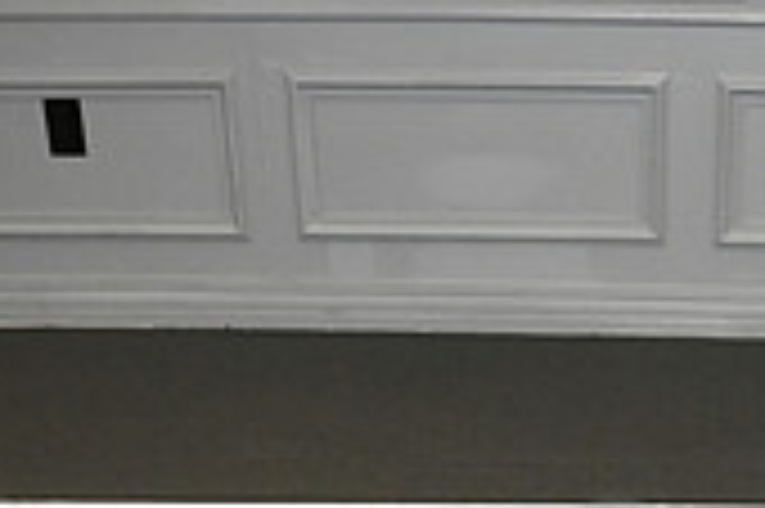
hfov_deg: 24.0
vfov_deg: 15.7
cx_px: 702
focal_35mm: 82
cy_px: 681
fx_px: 1741
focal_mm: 24
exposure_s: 1/80
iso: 6400
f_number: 11
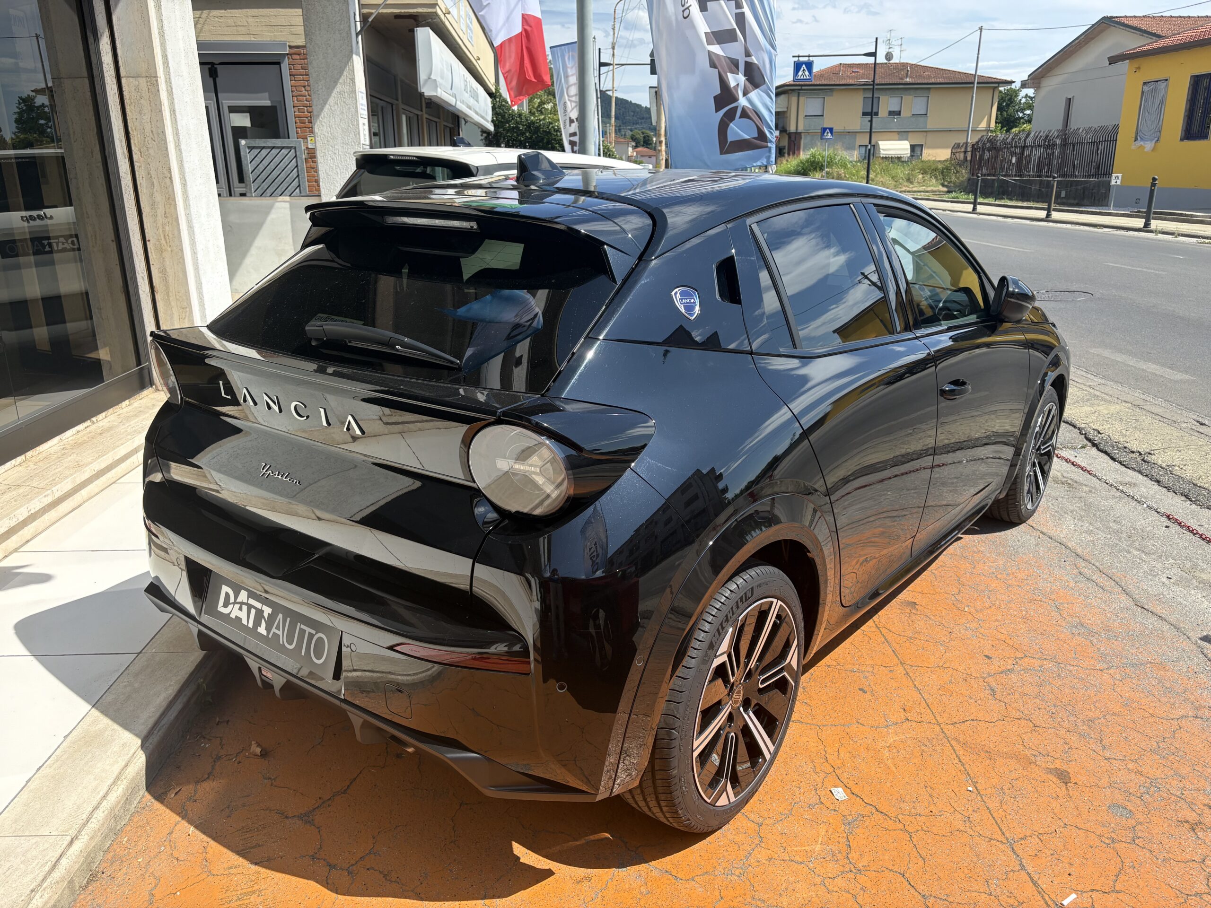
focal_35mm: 26
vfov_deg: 53.1
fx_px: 910
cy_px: 454
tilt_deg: -18.0
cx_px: 606
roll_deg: +1.0
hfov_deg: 67.3
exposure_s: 1/2538
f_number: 1.6
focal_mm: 5.96
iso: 64
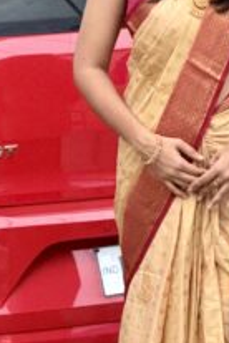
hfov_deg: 5.1
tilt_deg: -9.1
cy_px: 210
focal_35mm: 268
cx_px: 179
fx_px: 2557
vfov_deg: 7.7
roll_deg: +0.9
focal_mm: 16.89
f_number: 2.8
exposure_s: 1/40
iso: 800
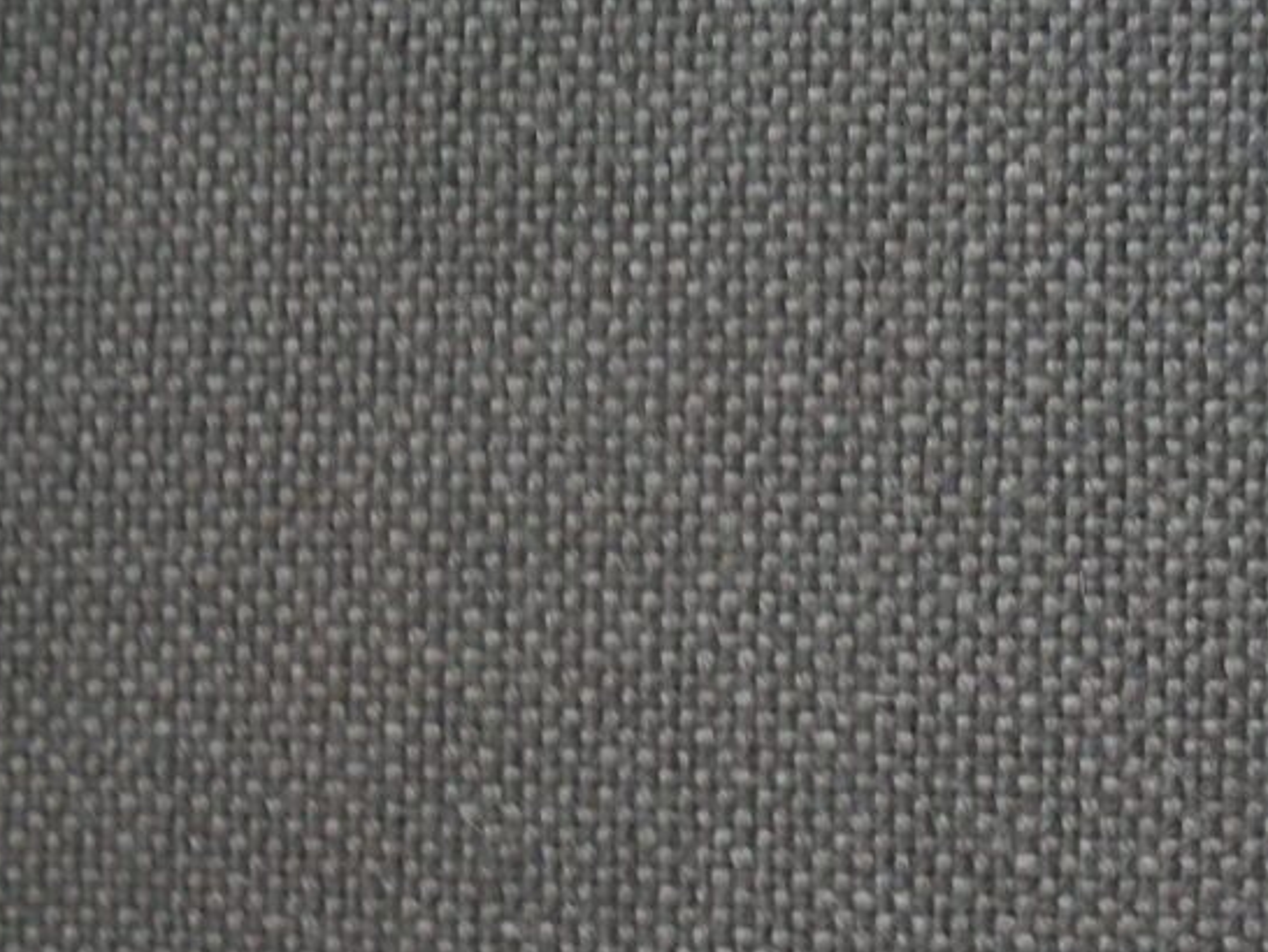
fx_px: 2199
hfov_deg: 31.5
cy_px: 590
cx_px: 968
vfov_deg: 24.4
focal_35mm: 60
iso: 220
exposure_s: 1/8
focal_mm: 5.7
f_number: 2.9
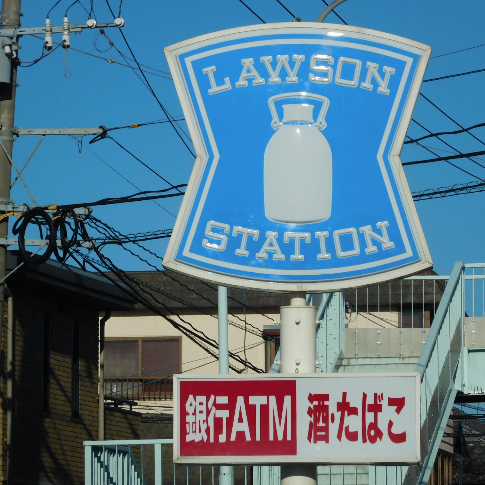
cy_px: 243
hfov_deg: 6.6
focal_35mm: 266
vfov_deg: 6.6
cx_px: 282
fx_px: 4216
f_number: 5.5
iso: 125
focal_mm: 40.1
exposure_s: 1/1250
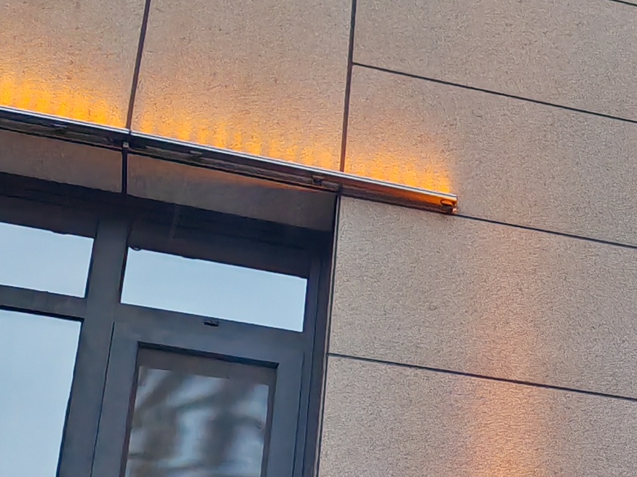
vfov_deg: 12.2
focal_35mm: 117
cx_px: 1242
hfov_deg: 14.3
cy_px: 662
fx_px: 2153
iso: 50
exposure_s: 1/100
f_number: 1.9
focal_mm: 5.3
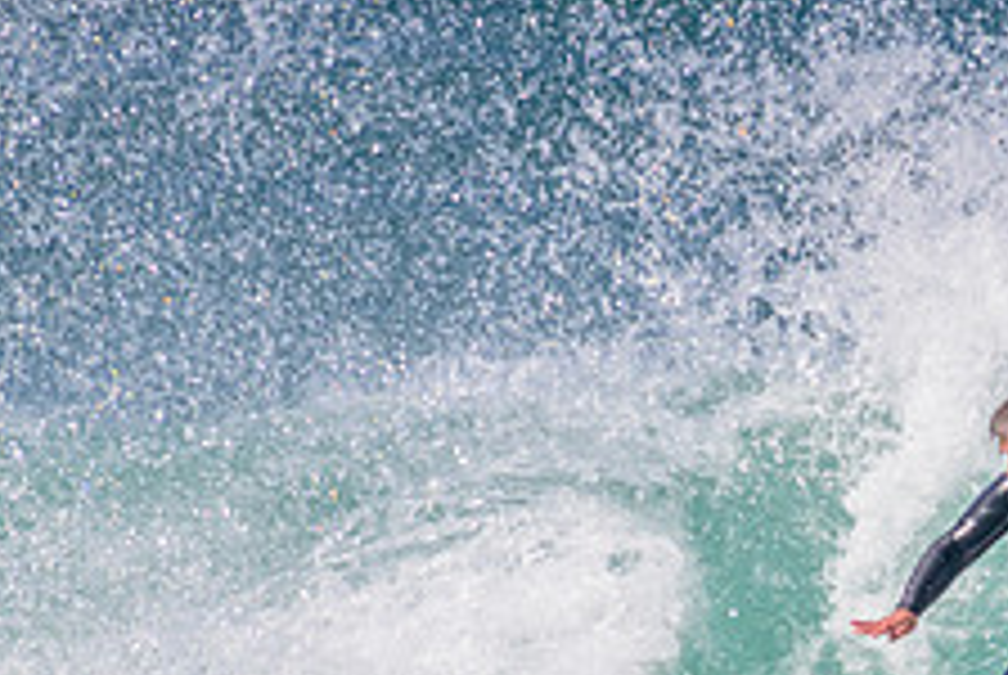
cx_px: 999
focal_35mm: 2067
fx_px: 57951
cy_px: 718
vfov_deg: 0.7
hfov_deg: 1.0
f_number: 11
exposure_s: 1/1600
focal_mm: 800
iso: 720
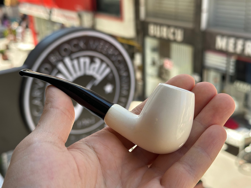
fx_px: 348
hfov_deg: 39.7
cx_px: 126
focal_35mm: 48
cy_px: 94
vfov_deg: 30.3
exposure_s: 1/513
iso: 64
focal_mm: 6.86
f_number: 1.78
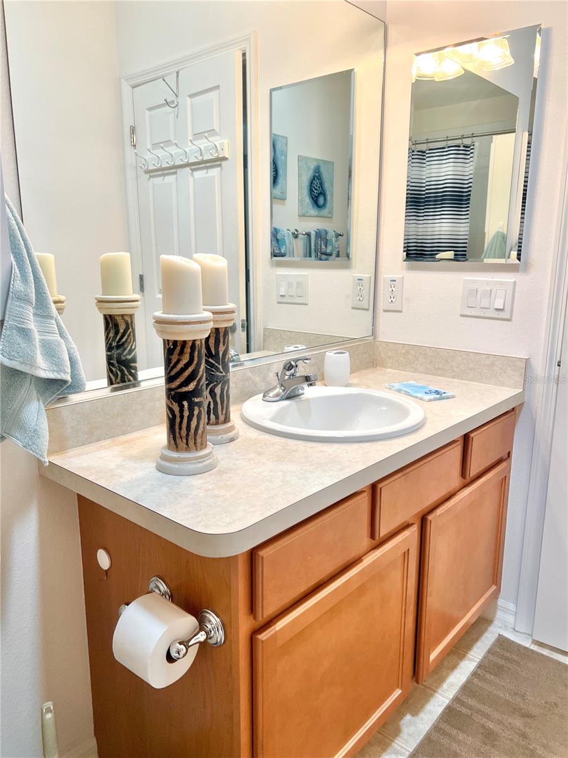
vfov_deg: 67.3
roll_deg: -0.4
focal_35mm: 26
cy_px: 379
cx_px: 284
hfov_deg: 53.1
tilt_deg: -9.0
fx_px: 569
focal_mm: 5.7
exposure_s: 1/120
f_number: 1.5
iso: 80
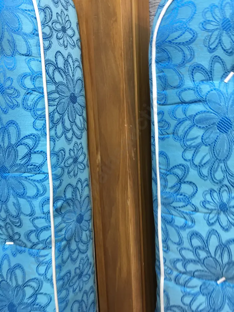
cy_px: 156
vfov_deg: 61.7
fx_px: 261
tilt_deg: -13.9
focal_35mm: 29
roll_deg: +2.2
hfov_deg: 48.2
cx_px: 117
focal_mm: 4.15
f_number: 2.2
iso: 50
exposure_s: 1/17
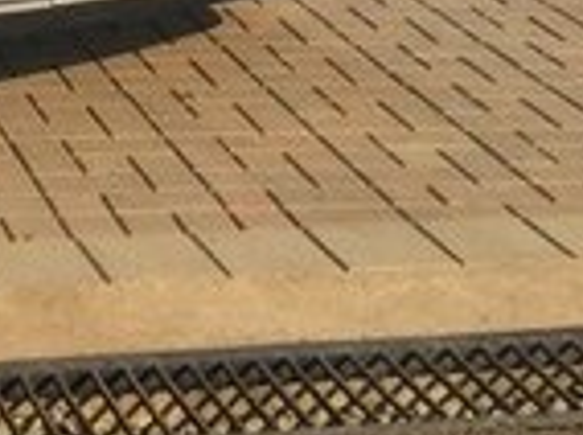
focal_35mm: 135
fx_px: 2270
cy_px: -396
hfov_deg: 14.3
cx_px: -82
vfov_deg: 10.2
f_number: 2.2
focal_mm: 4.15
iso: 32
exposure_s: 1/2825
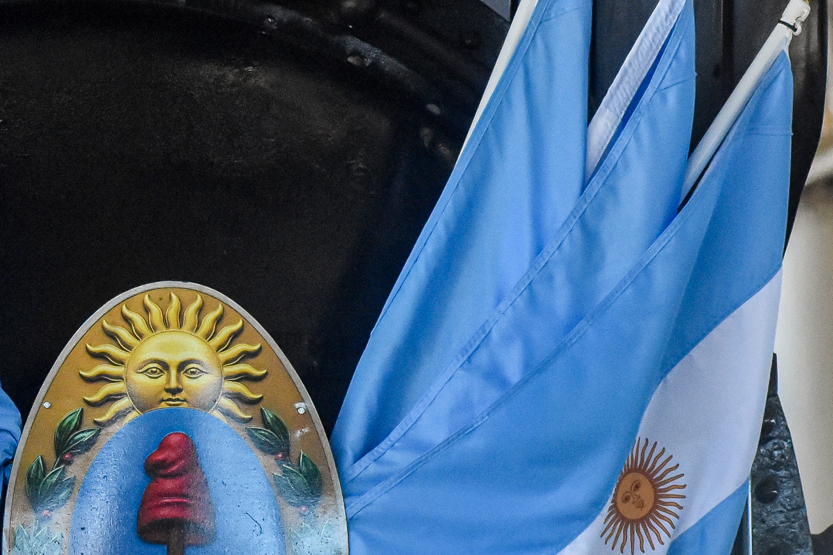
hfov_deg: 3.6
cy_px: 293
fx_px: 13164
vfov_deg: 2.4
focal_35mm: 569
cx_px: -302
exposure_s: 1/640
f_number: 5.6
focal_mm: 120
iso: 1600
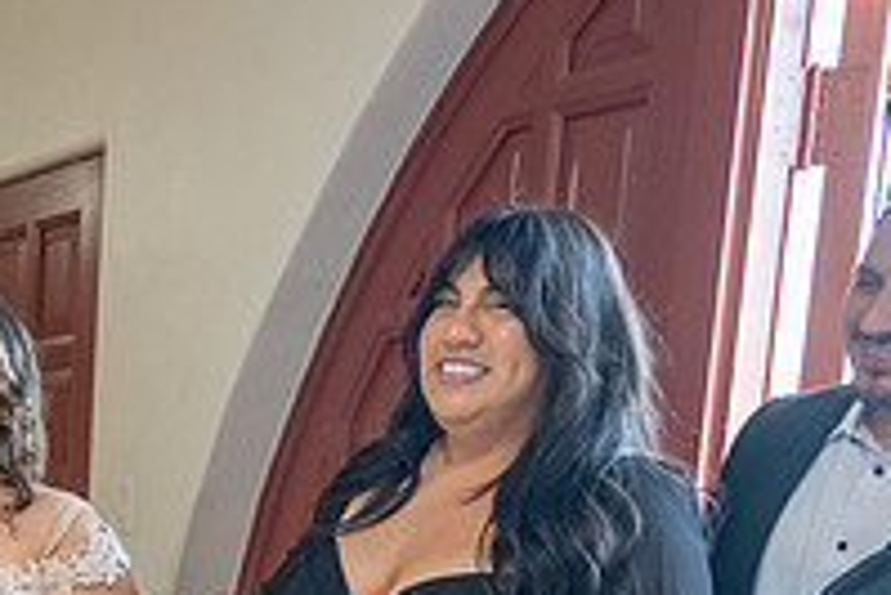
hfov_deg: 24.8
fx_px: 1734
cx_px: -291
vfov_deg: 17.8
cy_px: 839
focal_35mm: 70
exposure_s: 1/200
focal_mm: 24
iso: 1600
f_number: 2.8
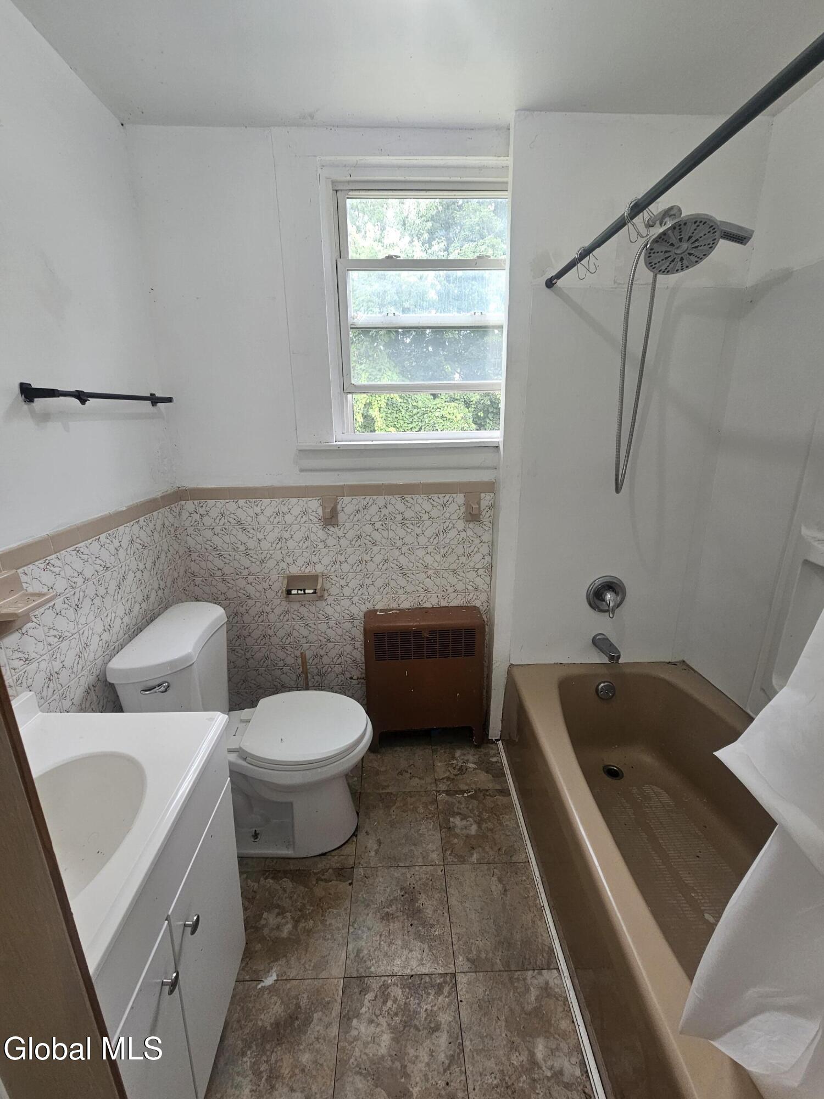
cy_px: 550
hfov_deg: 89.9
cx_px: 412
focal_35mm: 13
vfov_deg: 106.2
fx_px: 413
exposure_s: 1/60
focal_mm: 2.2
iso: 100
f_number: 2.2
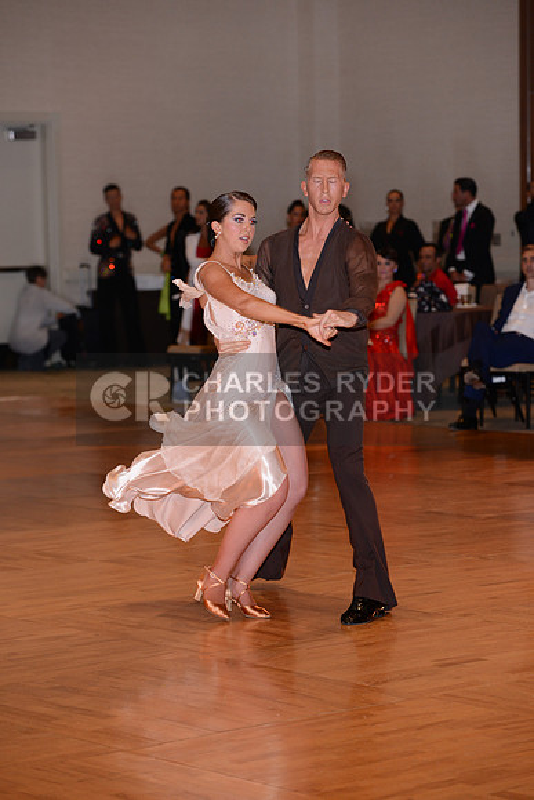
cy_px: 400
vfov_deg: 16.4
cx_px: 267
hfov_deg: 11.0
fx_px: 2779
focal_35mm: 125
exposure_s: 1/250
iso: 1000
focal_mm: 125
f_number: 4.5
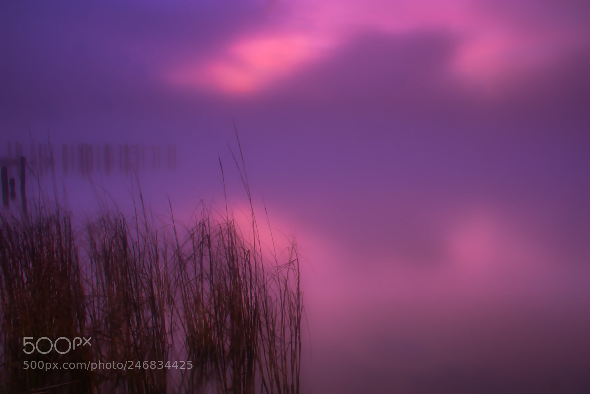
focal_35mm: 27
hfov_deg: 67.4
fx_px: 443
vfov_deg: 48.0
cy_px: 197
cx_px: 295
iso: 100
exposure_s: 5
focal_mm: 18
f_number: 22
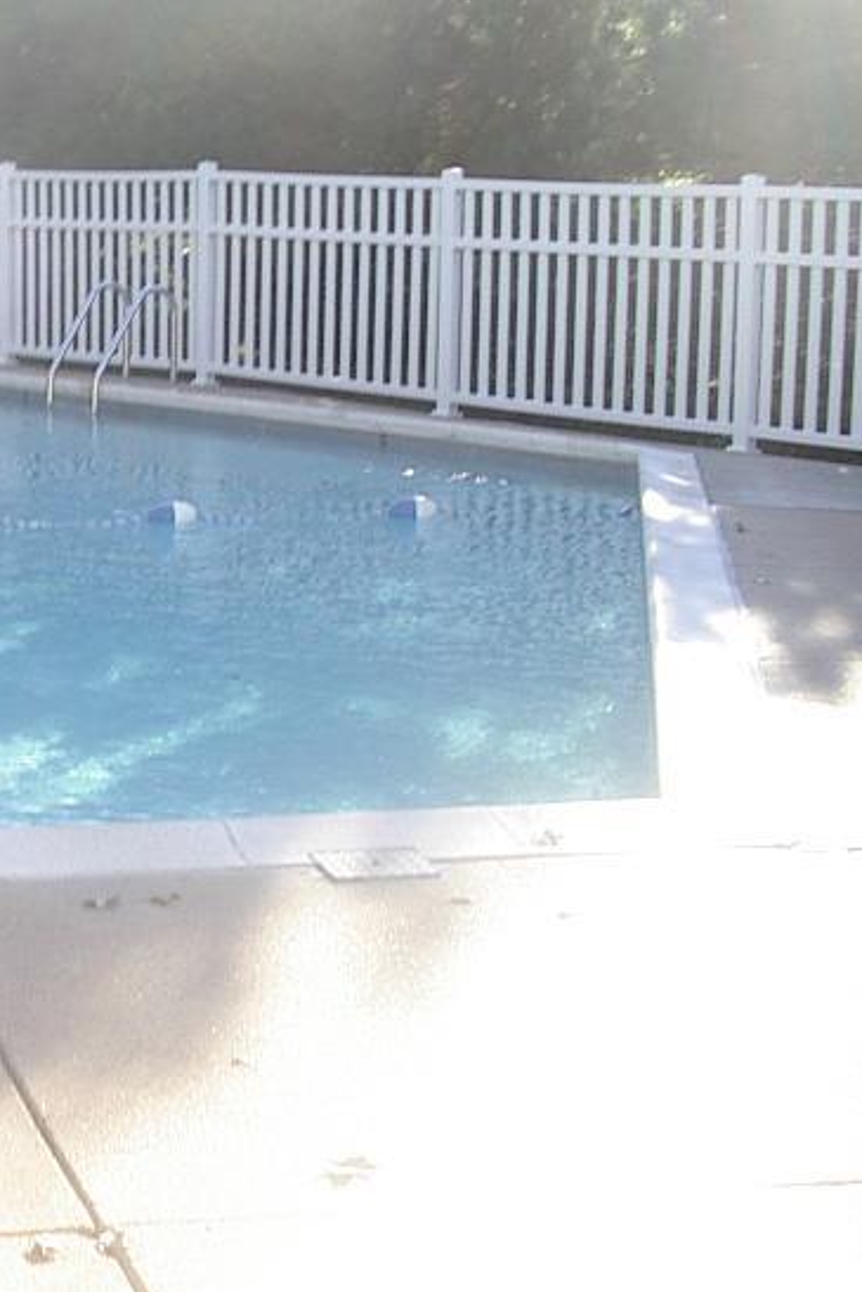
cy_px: 529
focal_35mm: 74
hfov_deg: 17.2
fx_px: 2656
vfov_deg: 27.3
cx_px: -305
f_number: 4.8
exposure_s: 1/100
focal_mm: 5.8
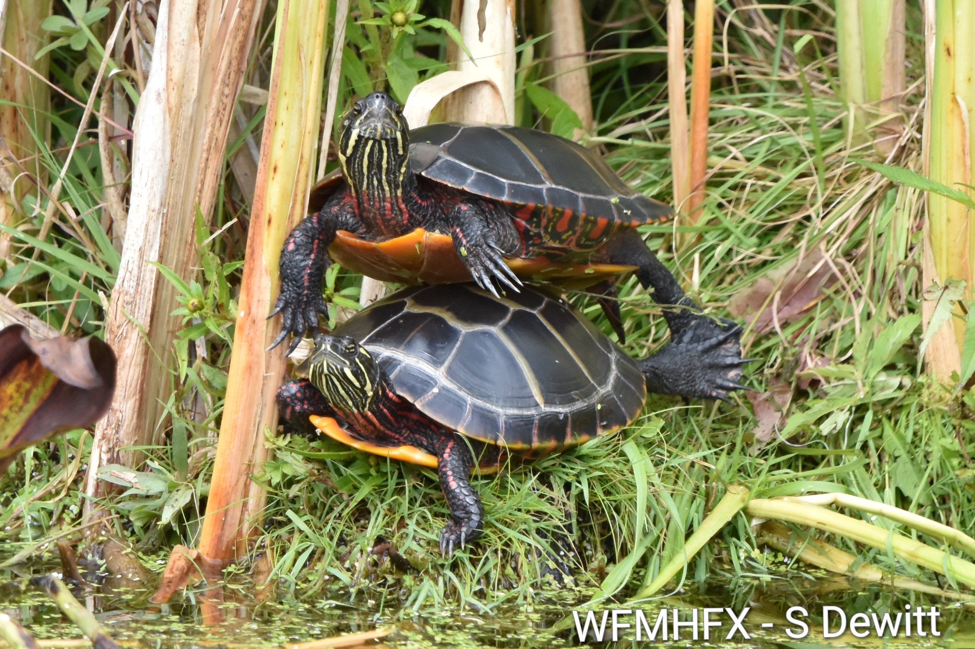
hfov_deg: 2.5
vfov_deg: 1.7
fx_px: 22331
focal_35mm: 825
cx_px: 488
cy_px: 324
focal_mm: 550
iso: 1000
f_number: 8
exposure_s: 1/1000
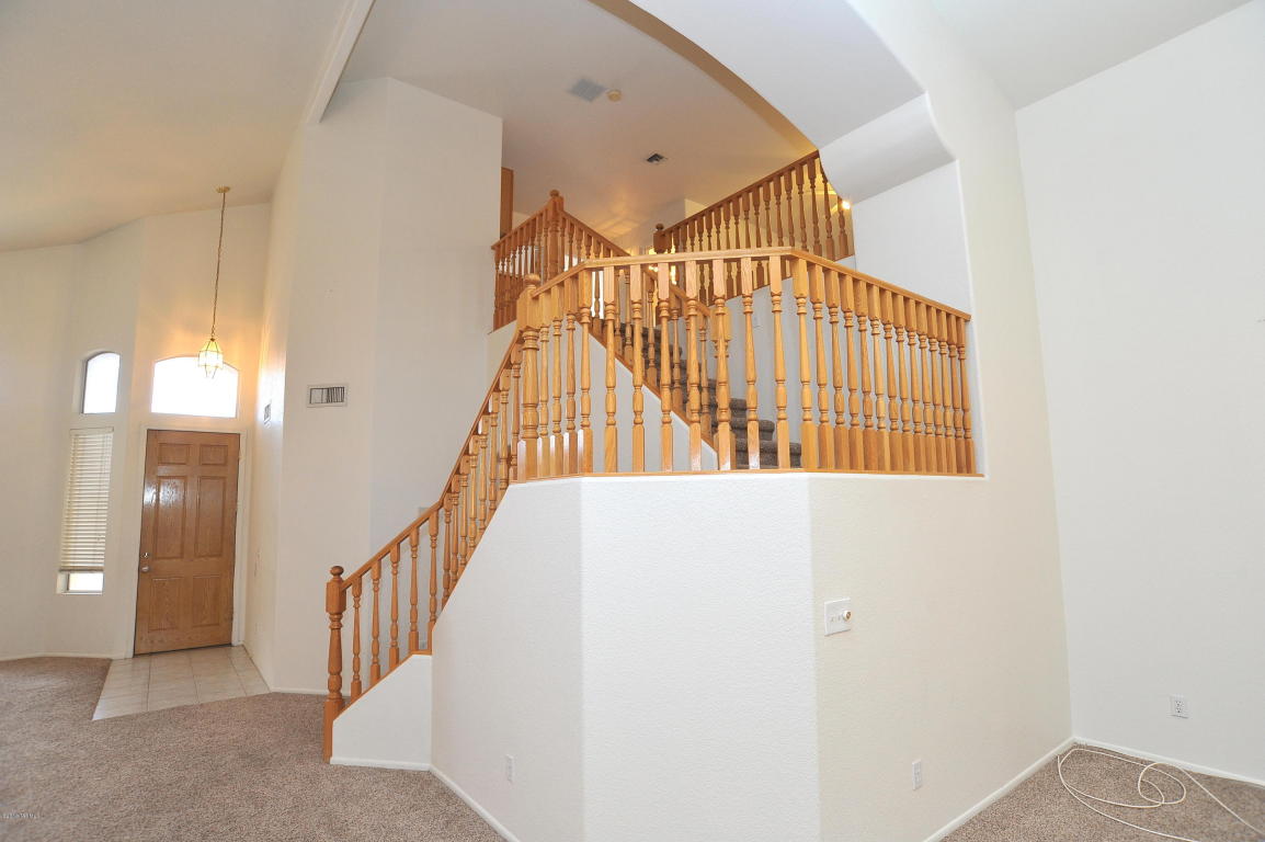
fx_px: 632
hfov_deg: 90.0
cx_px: 632
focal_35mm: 18
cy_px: 421
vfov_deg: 67.3
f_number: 8
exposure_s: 1/30
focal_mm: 18
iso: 1000
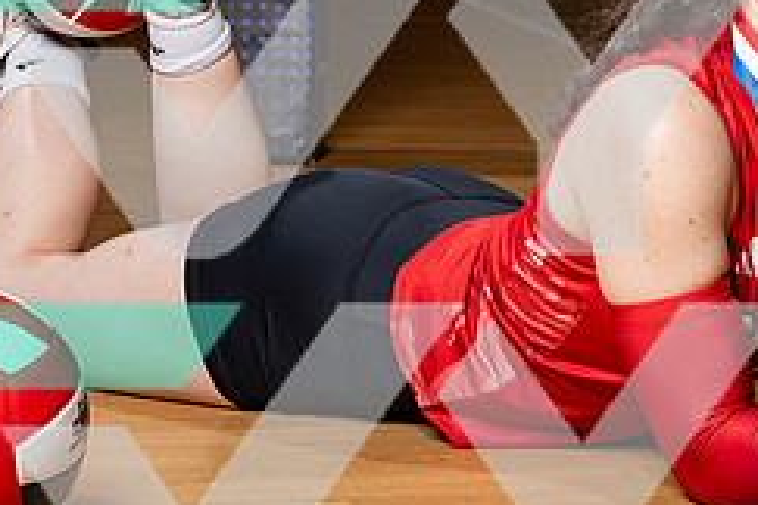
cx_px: 657
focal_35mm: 120
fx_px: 2526
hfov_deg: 16.9
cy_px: 134
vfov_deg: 11.4
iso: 100
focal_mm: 47
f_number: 8
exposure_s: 1/250
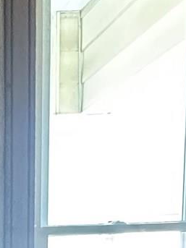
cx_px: -200
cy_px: 377
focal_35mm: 94
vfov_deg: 18.4
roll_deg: +2.1
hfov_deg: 13.3
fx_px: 674
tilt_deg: -5.7
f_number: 2.2
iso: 1000
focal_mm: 2.22
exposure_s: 1/60
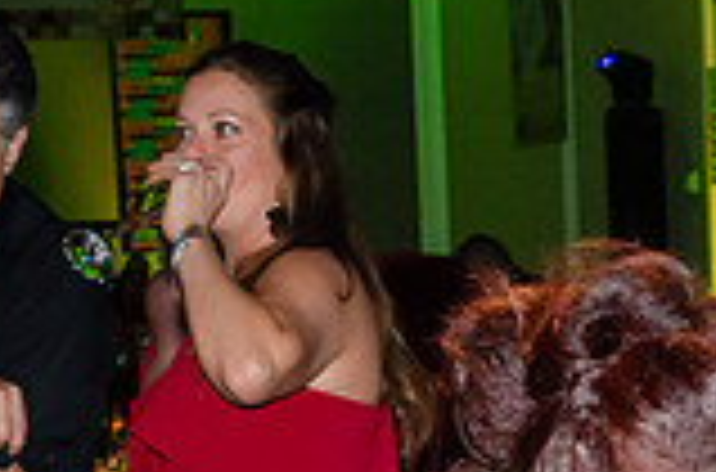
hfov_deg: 9.3
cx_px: 950
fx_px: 4343
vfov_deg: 6.1
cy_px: 796
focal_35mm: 219
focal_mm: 40
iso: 3200
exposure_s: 1/60
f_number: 5.3
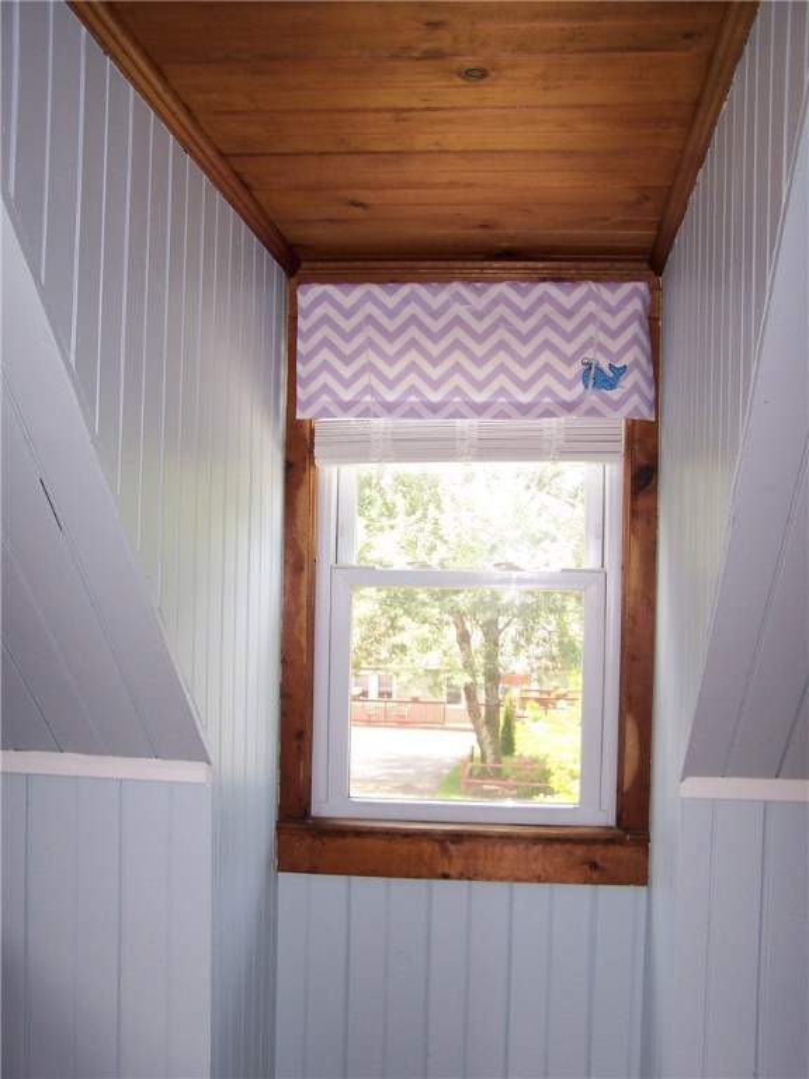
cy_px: 540
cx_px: 404
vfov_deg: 49.0
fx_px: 1184
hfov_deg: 37.7
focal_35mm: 38
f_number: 2.8
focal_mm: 6.3
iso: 140
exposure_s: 1/100
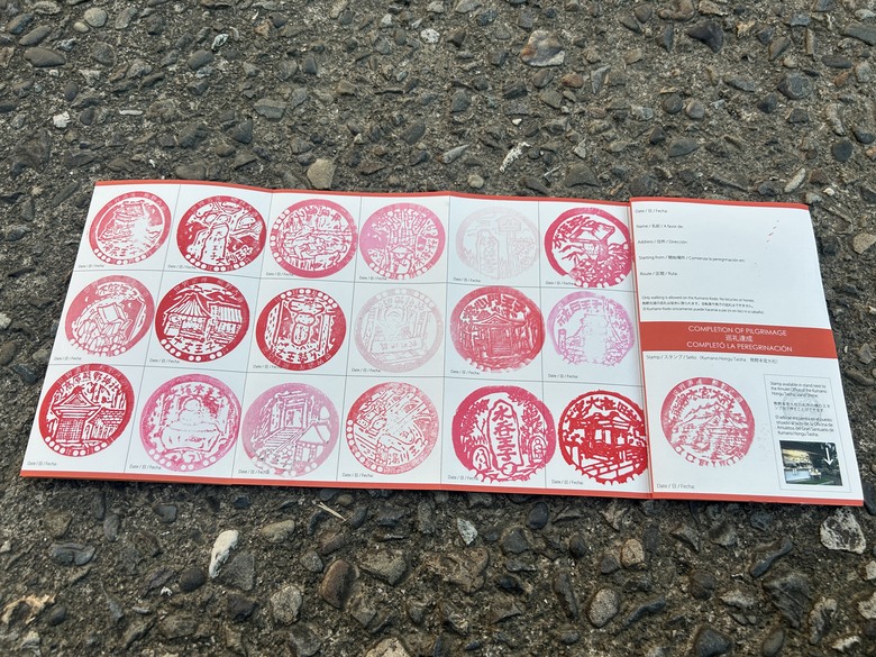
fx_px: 658
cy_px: 328
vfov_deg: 53.1
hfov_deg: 67.3
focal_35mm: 26
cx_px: 438
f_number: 1.5
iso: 40
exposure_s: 1/250
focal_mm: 5.7
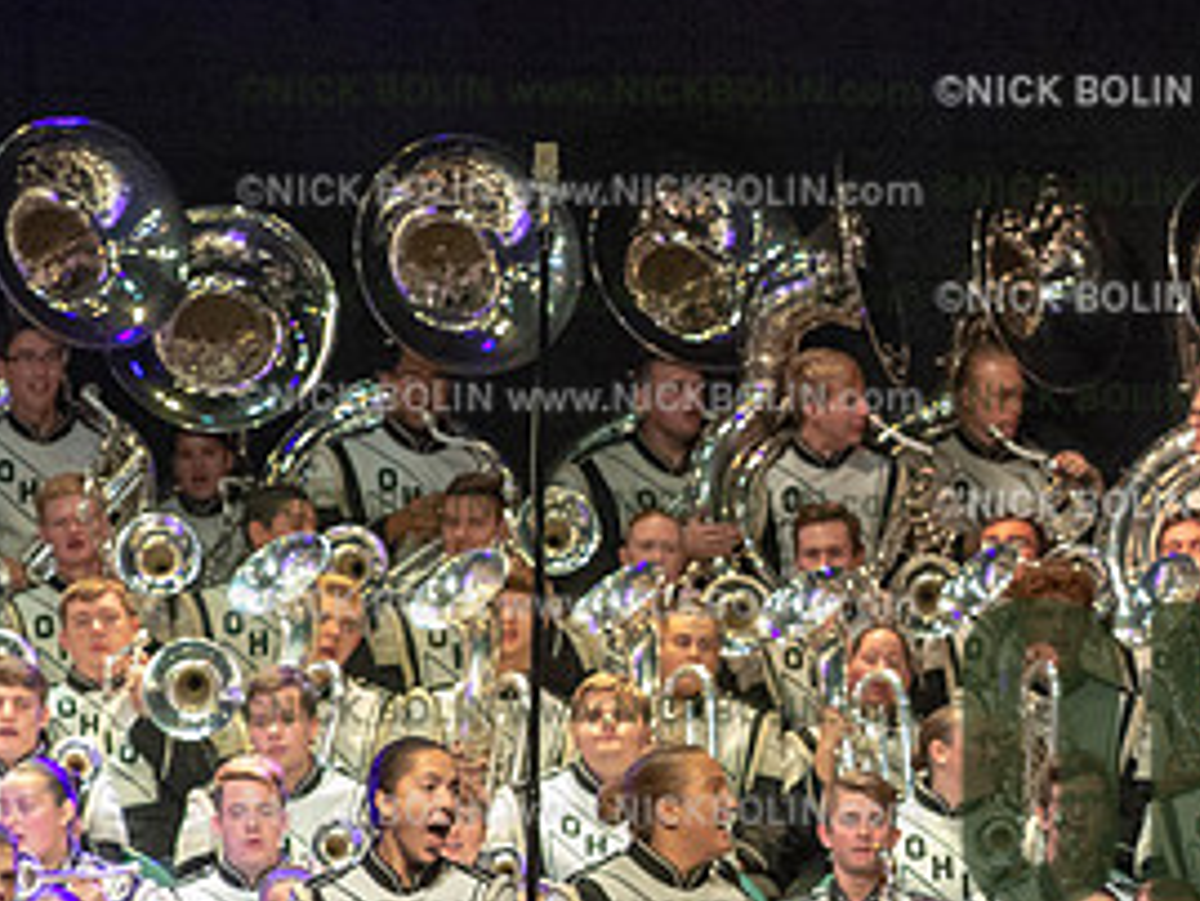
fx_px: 13665
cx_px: 1276
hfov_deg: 5.0
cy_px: 812
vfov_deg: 3.8
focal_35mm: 394
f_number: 7.1
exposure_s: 1/200
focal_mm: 190
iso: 8000
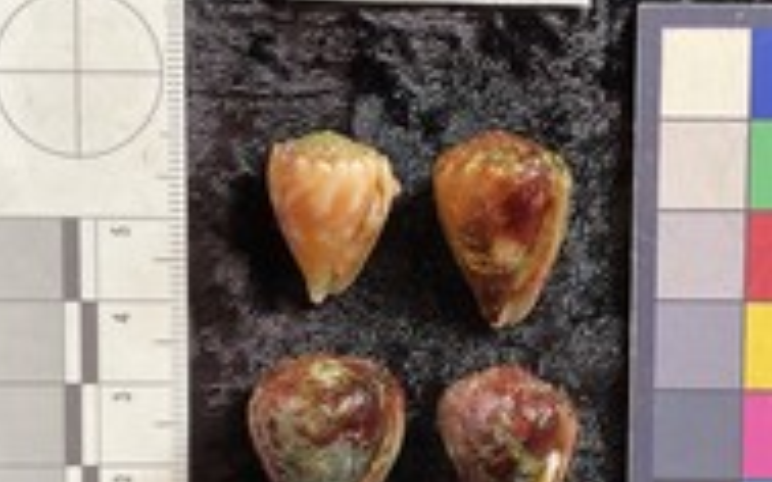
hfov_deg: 35.5
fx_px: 1199
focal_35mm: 57
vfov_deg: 22.4
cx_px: 486
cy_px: 386
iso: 64
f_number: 1.8
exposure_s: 1/60
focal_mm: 3
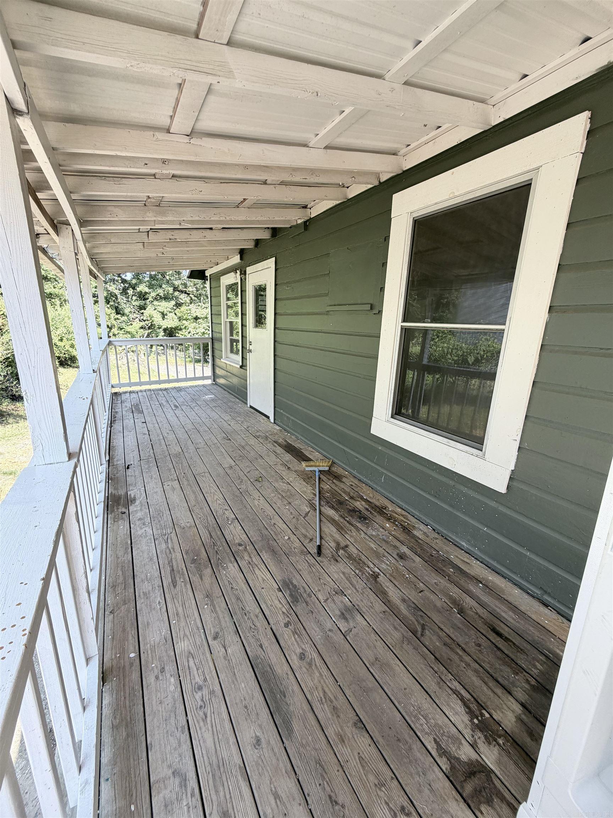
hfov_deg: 85.7
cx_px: 306
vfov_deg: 102.1
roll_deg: -1.0
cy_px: 409
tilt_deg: -14.7
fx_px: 331
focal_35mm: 14
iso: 50
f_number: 2.2
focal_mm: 2.22
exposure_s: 1/121
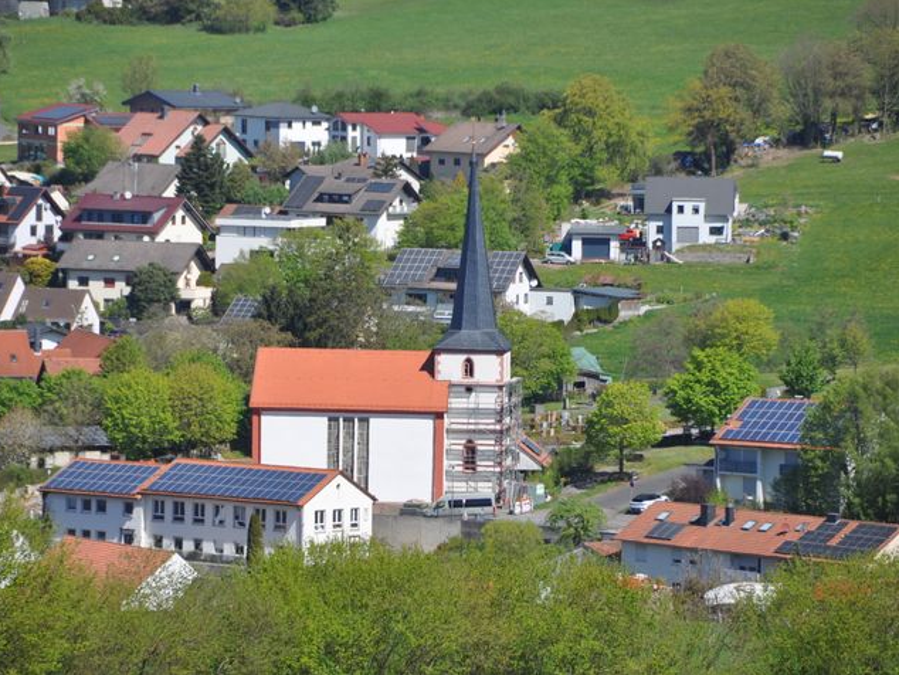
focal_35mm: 327
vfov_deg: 4.5
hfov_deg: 6.1
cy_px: 338
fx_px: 8496
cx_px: 437
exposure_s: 1/750
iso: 200
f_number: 6.7
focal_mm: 200
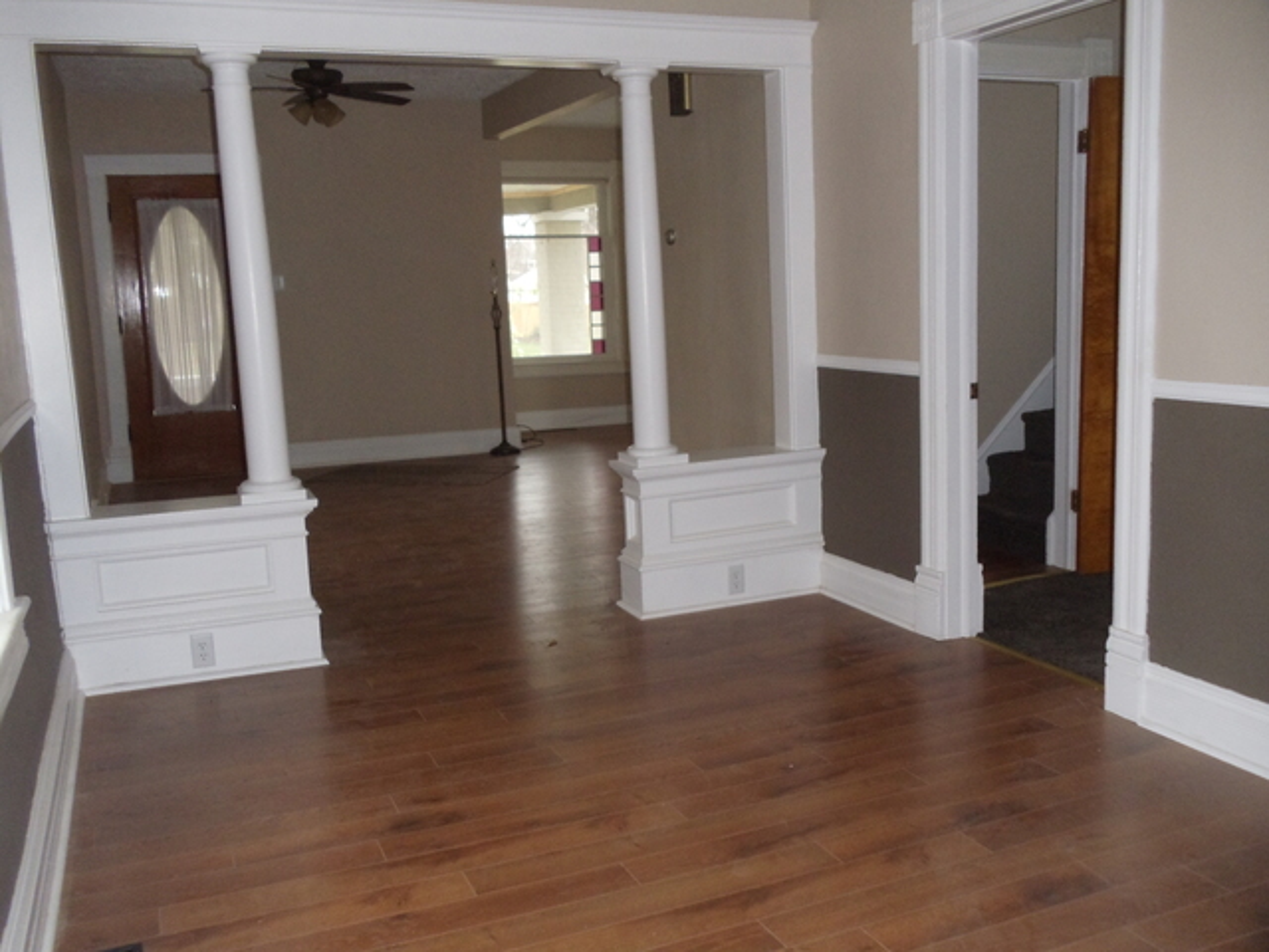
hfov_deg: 42.9
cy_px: 476
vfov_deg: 32.9
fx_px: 1613
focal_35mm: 44
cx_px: 634
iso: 400
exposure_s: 1/30
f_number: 3.5
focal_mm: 6
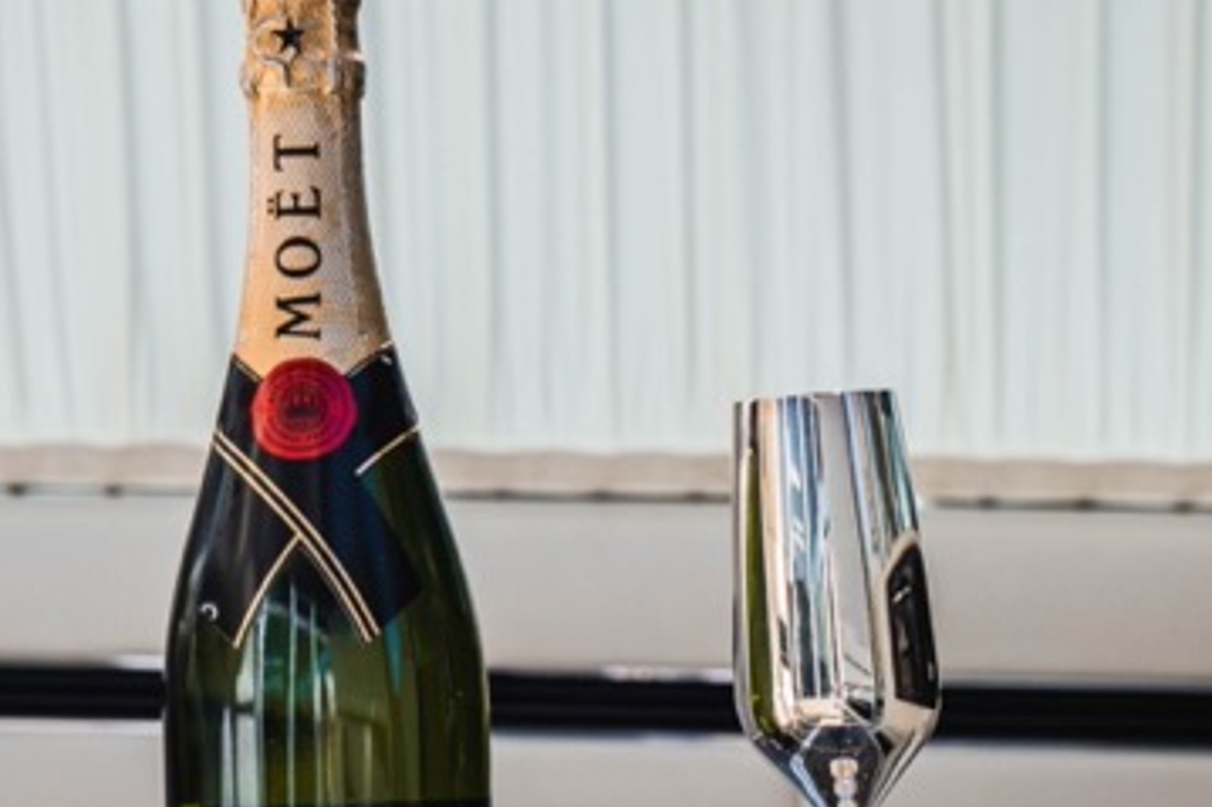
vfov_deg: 8.0
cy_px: 805
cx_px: 547
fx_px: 5754
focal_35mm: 171
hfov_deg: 12.0
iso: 400
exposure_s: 1/400
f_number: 5
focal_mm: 48
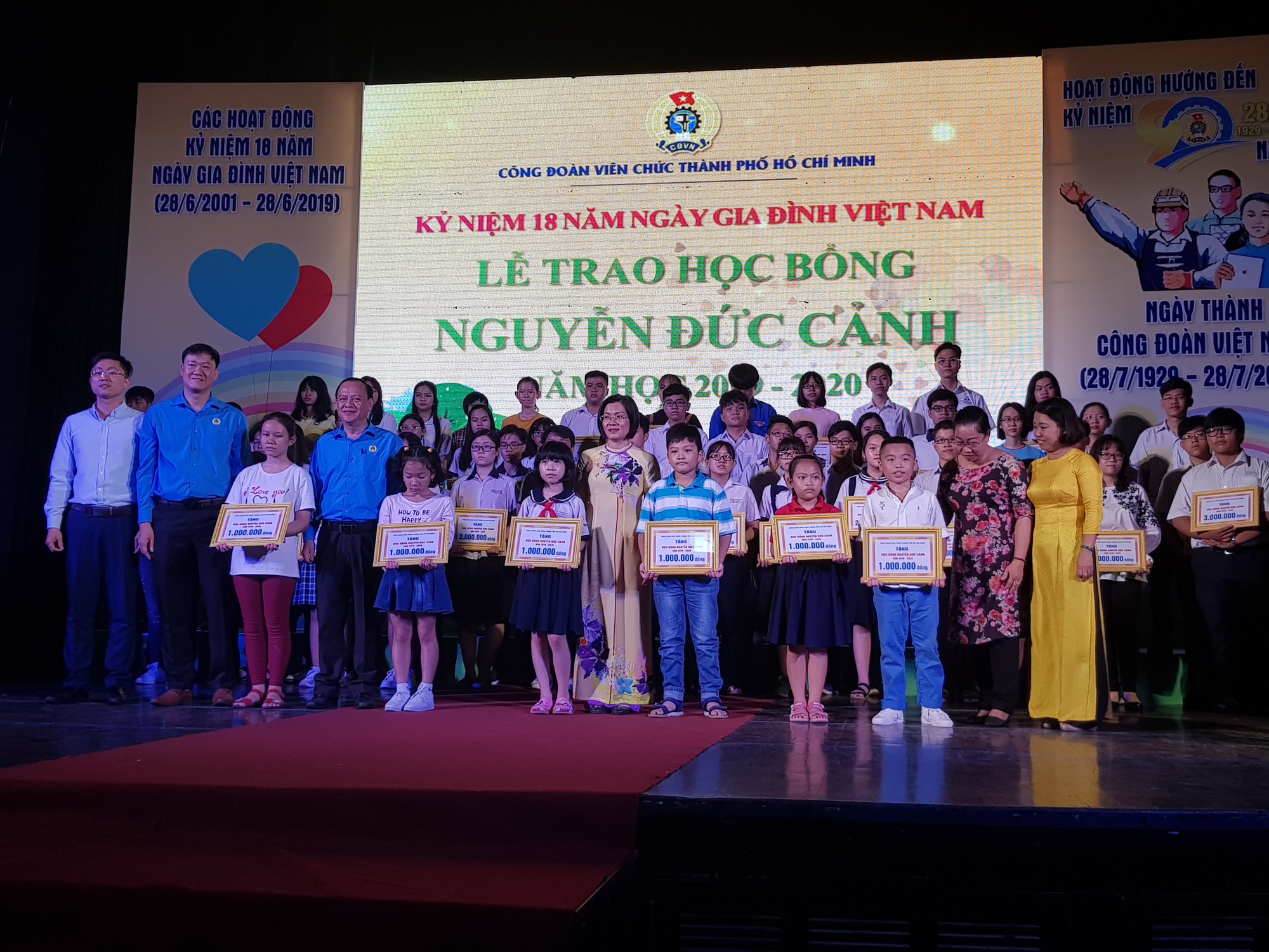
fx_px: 953
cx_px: 634
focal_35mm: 26
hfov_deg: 67.3
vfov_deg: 53.1
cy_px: 476
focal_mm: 4.3
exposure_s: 1/100
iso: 50
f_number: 1.7
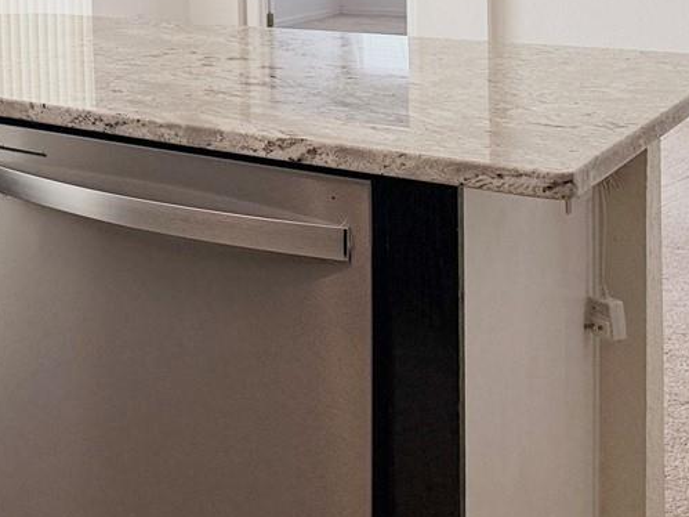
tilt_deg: -0.8
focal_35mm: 77
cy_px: -75
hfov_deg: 21.4
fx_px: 1532
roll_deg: +2.0
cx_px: -337
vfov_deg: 18.3
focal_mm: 6.76
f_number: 1.78
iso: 100
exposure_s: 1/593
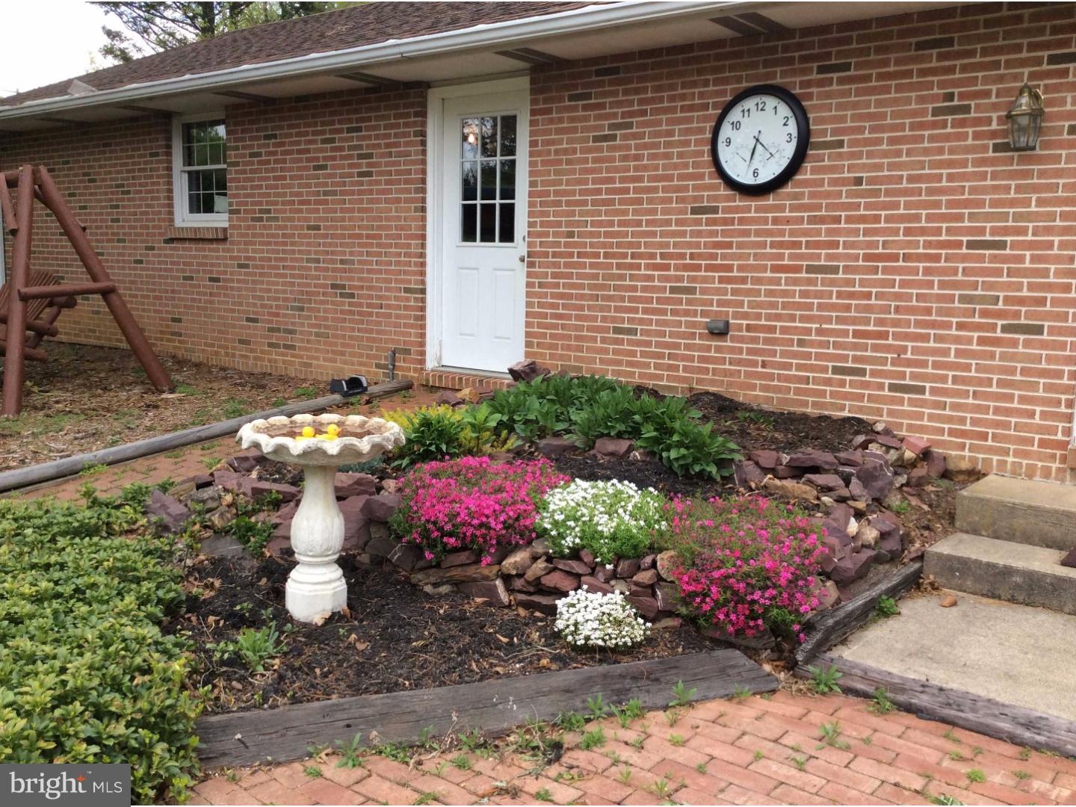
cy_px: 404
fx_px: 1026
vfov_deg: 42.9
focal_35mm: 33
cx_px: 538
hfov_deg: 55.4
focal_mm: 3.3
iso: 32
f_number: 2.4
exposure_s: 1/332
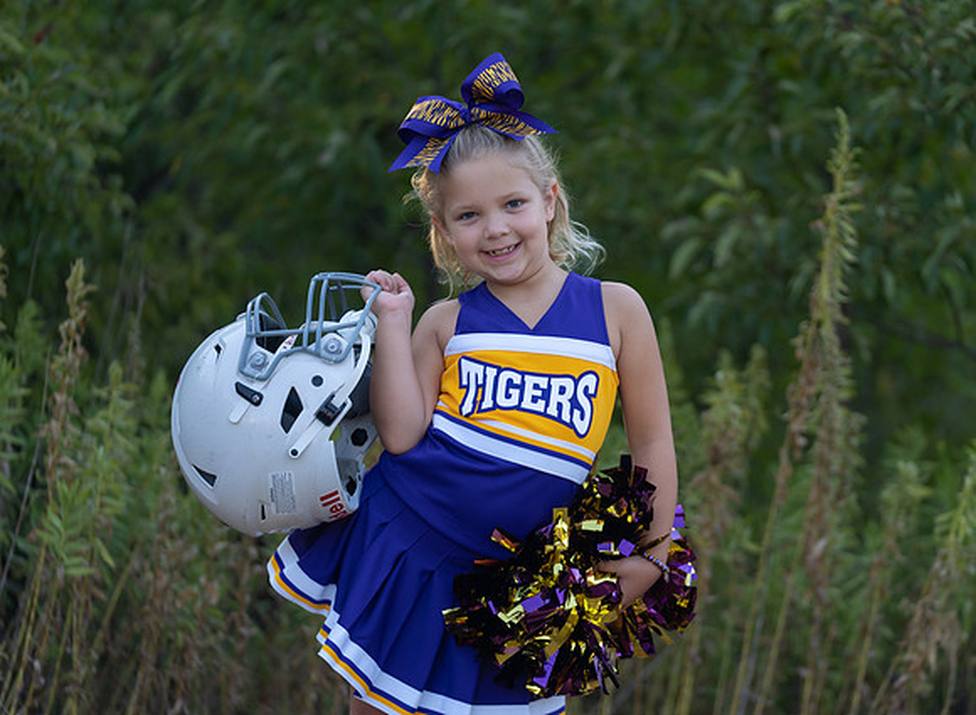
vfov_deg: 9.9
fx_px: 4118
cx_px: 573
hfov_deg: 13.5
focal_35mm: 147
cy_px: 355
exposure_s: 1/320
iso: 125
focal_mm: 128
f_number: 2.8
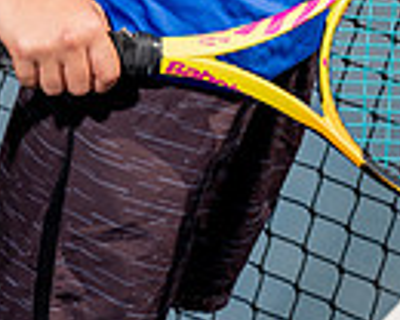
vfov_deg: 8.0
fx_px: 2155
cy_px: -351
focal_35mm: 182
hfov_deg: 10.6
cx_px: 289
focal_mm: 56
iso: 100
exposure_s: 1/1600
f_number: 4
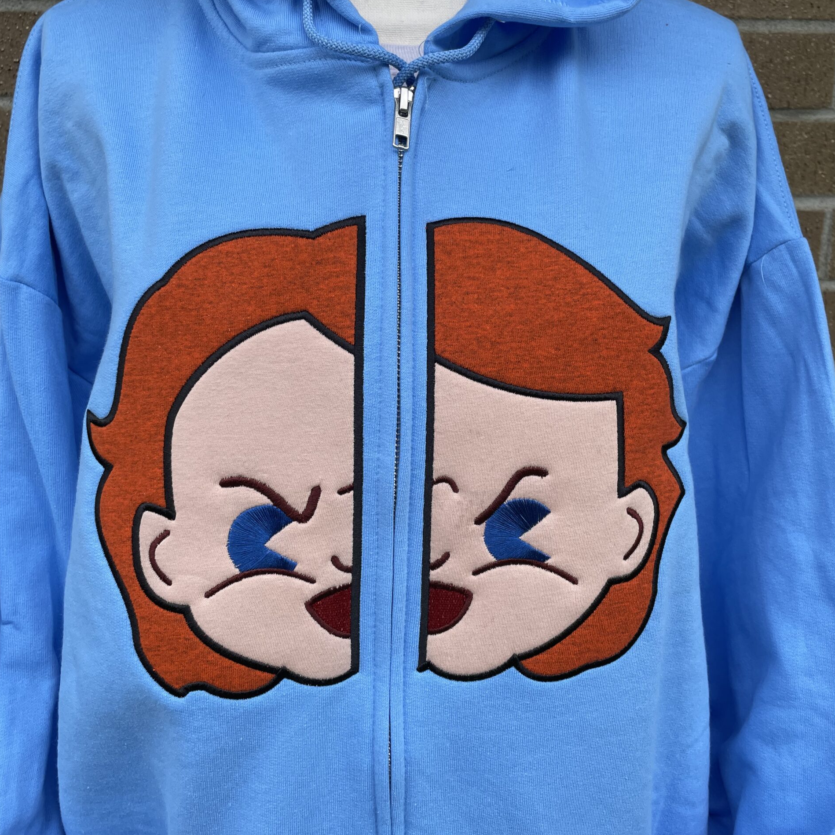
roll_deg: +1.2
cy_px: 338
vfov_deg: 52.2
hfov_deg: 52.5
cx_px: 417
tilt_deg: -10.8
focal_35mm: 31
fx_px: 846
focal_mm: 4.2
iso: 32
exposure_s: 1/988
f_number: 1.6
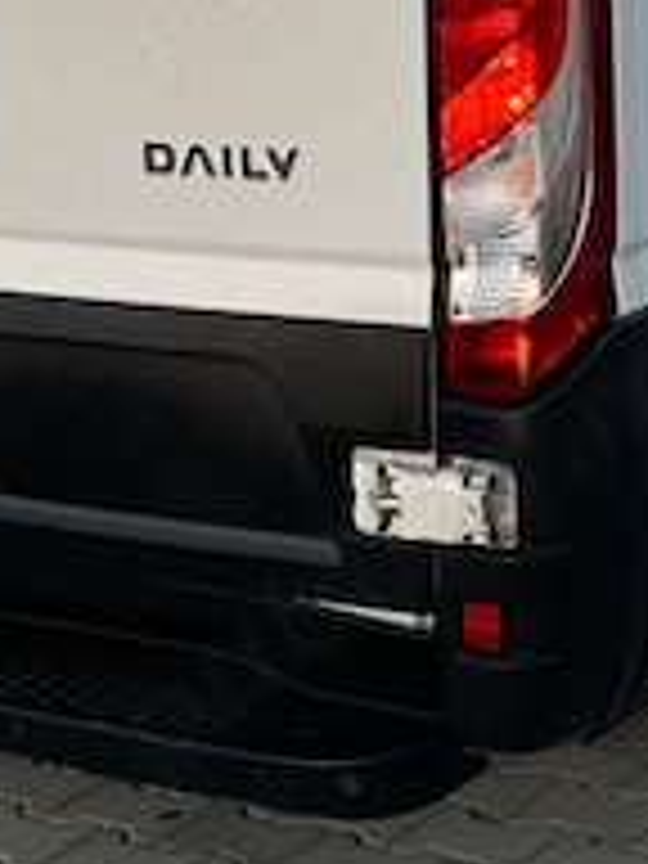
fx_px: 2496
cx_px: 590
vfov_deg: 19.0
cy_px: -45
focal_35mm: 100
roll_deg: +1.7
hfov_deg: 14.6
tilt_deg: -3.9
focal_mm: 6.86
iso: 64
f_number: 1.78
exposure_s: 1/146
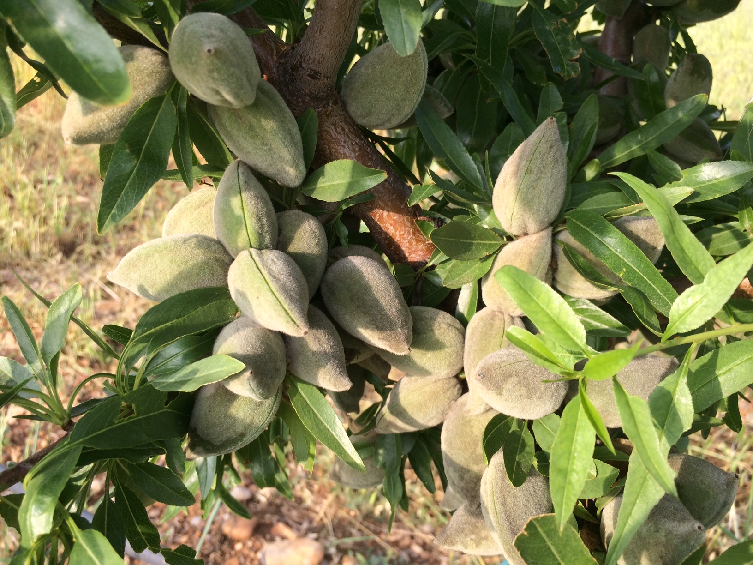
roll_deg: -1.2
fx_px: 631
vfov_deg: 48.2
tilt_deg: -24.2
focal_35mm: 29
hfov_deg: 61.7
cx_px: 376
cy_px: 282
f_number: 2.2
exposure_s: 1/406
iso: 32
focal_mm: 4.15
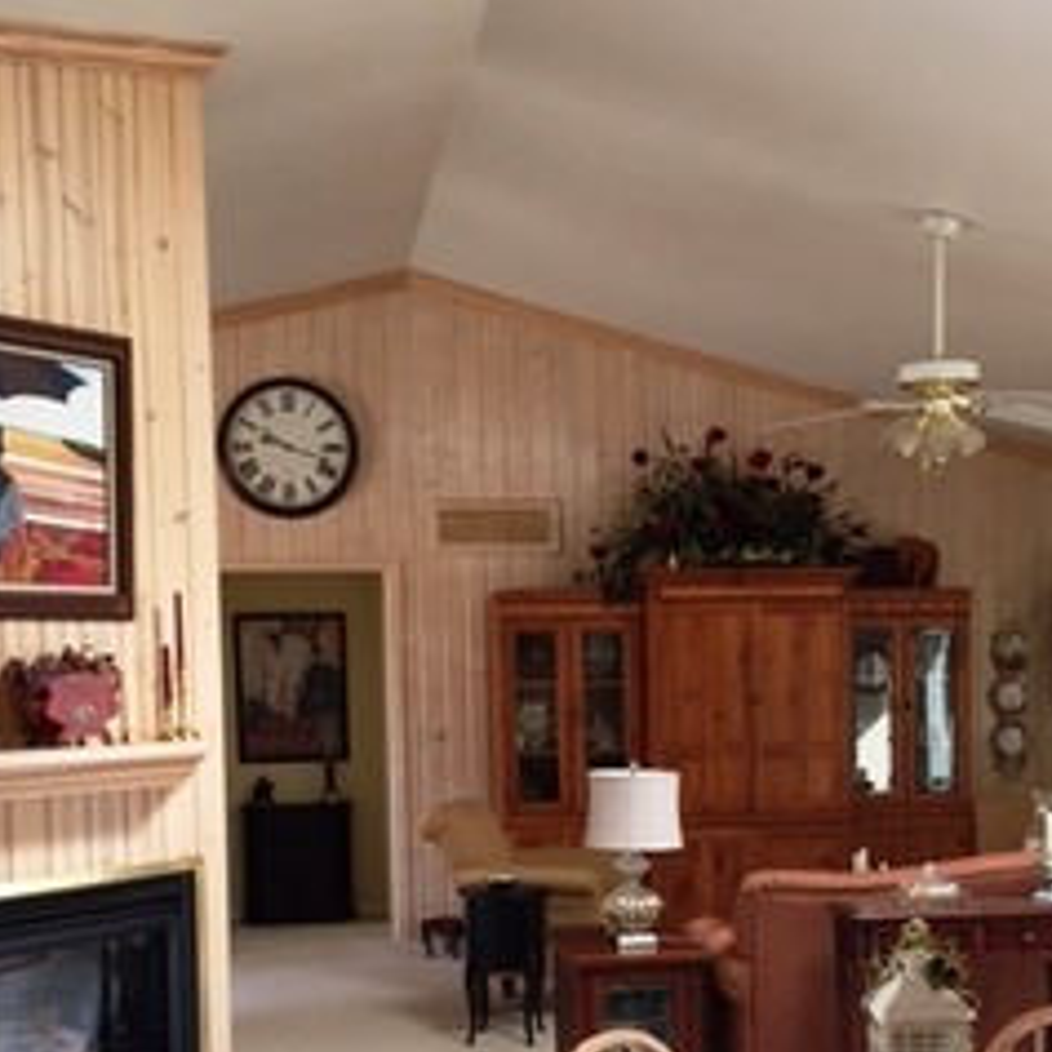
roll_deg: +1.0
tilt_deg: -3.7
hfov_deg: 32.7
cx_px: 648
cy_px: 777
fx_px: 1788
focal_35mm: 52
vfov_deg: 32.2
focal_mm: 4.15
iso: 64
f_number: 2.2
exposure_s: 1/30
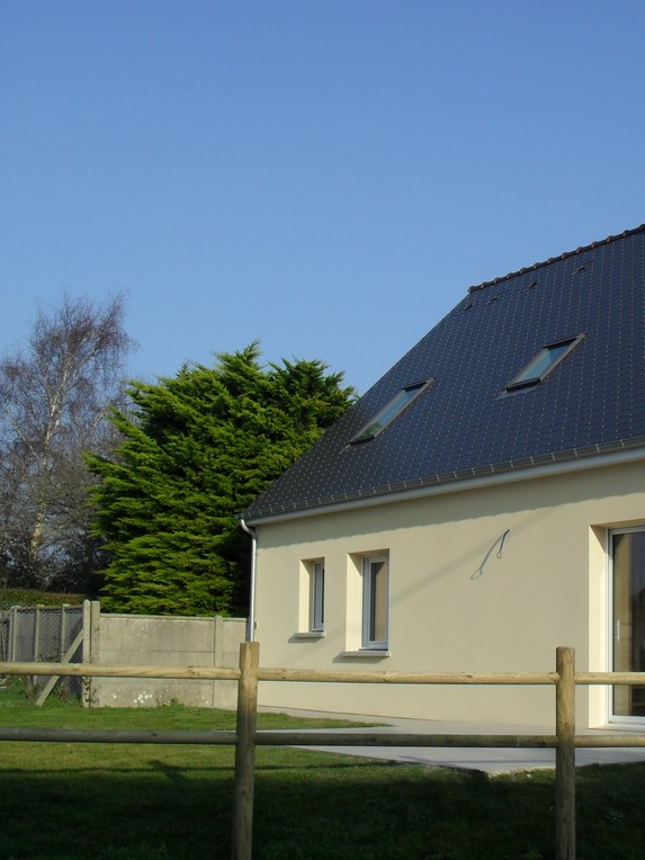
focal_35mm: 55
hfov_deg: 25.7
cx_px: 583
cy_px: 468
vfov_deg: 34.9
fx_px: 1366
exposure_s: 1/250
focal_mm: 6.3
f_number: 8.4
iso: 100
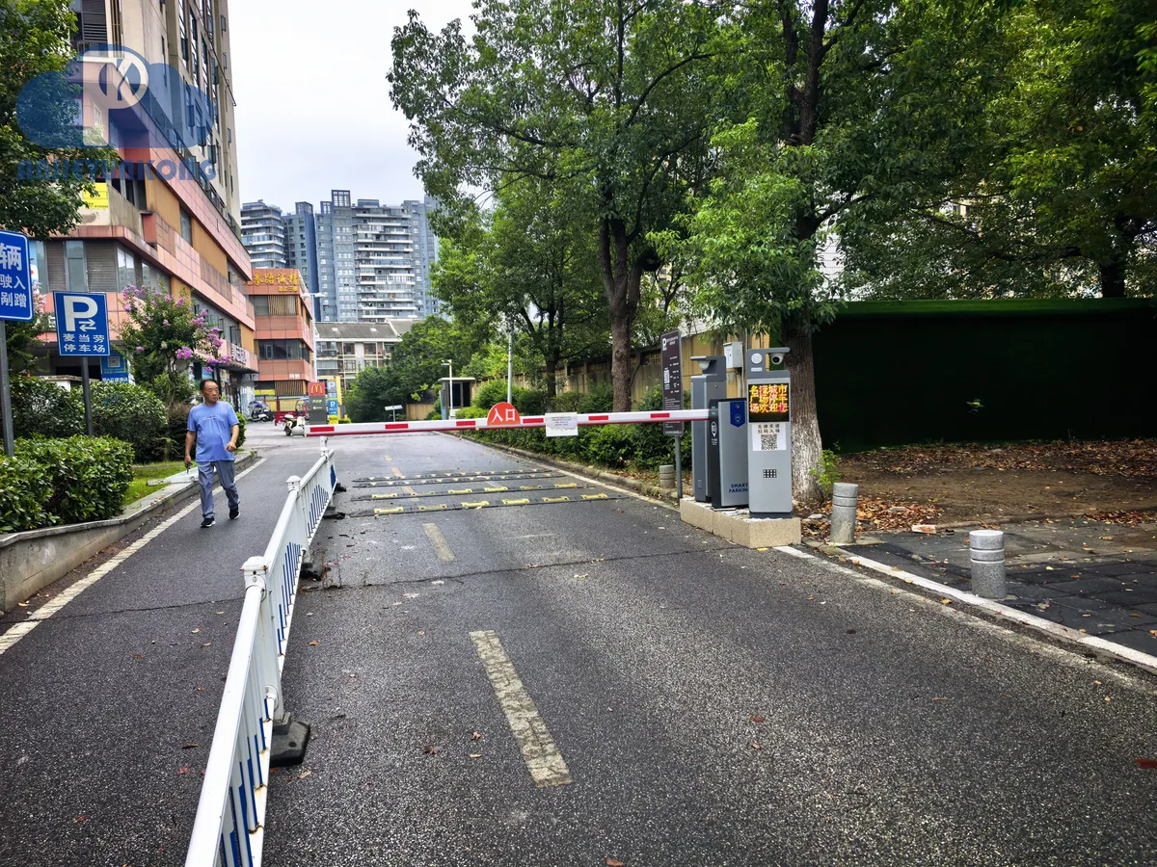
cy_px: 434
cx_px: 578
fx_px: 802
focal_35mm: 24
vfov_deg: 56.8
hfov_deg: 71.6
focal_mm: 5.75
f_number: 1.4
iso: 50
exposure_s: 1/225
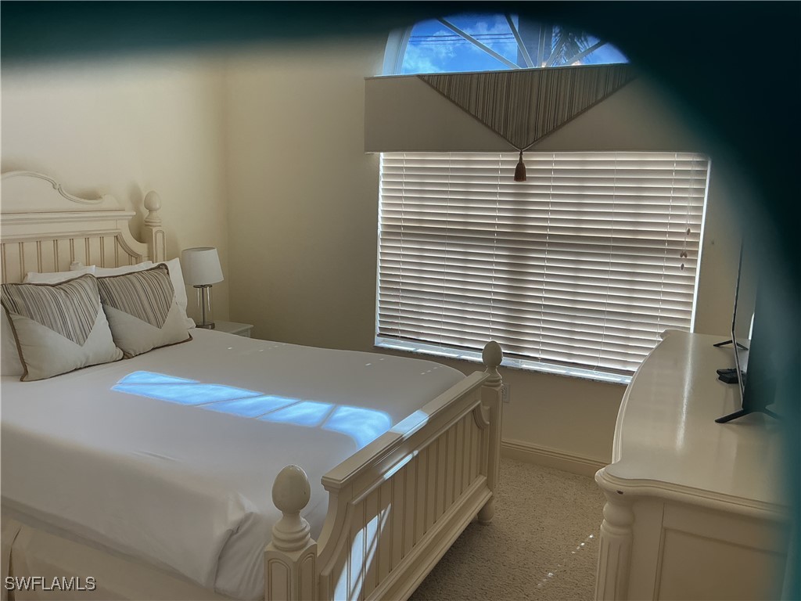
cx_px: 400
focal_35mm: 29
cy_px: 300
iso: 20
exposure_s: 1/120
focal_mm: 3
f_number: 1.8
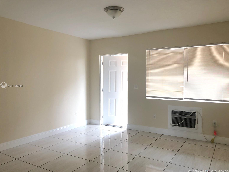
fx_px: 192
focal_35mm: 29
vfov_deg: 48.2
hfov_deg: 61.6
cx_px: 118
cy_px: 86
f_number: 1.8
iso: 32
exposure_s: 1/30
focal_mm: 3.99
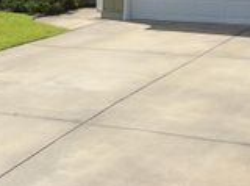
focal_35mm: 100
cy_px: -51
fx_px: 720
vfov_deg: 14.2
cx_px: 106
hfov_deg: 19.7
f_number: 2.4
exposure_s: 1/1466
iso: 32
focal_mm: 3.3
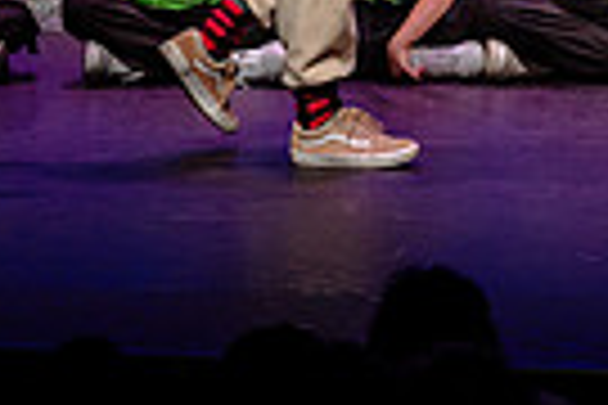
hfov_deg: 4.5
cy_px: -443
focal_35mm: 451
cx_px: 1054
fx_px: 7616
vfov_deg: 3.0
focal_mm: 105
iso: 1000
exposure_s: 1/200
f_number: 4
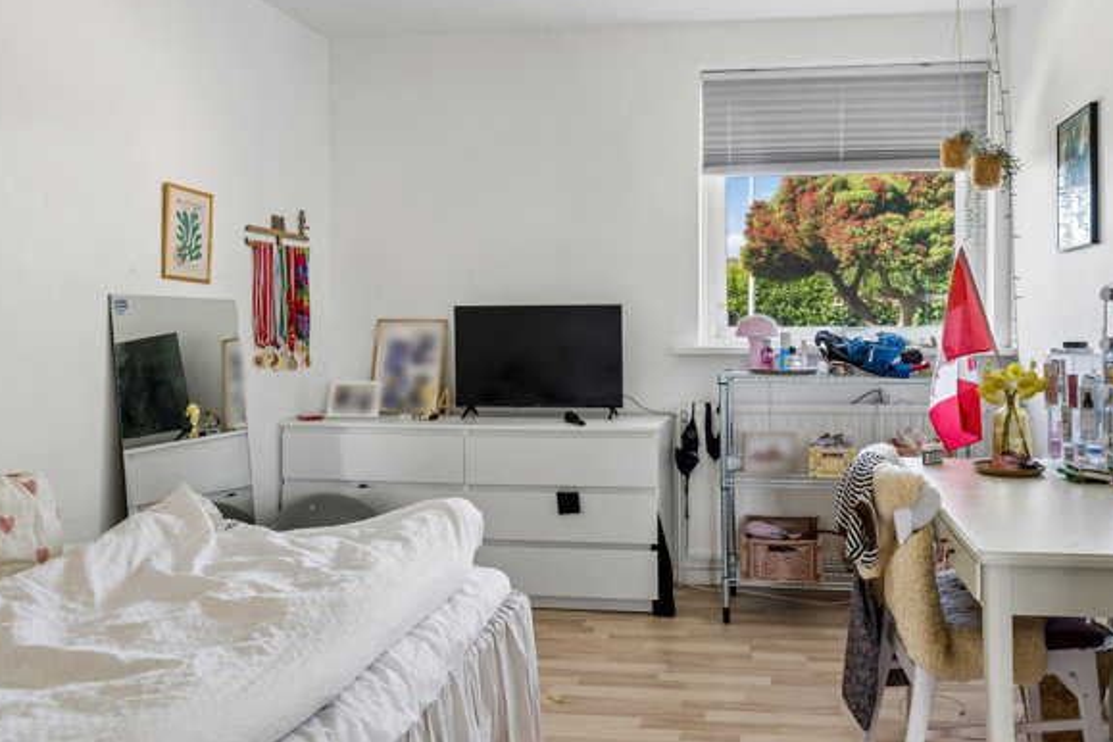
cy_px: 335
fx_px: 897
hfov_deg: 63.0
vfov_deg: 44.9
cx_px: 679
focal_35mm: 29
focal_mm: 14
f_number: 8
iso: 200
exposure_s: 1/8
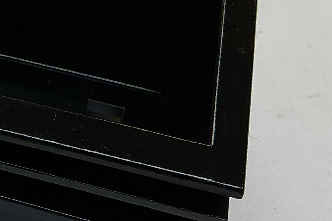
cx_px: -245
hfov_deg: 15.6
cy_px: 75
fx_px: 1051
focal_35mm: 114
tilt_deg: -53.6
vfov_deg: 12.0
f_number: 1.8
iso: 25
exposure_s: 1/100
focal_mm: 3
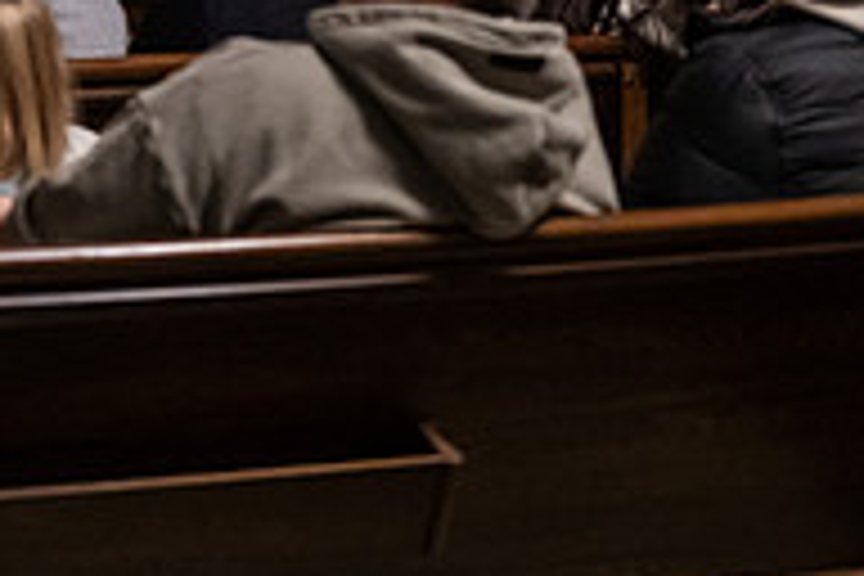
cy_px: -259
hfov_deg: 17.5
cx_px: -292
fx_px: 2616
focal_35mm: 109
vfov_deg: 12.0
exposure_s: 1/200
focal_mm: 36
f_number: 3.2
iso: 5000
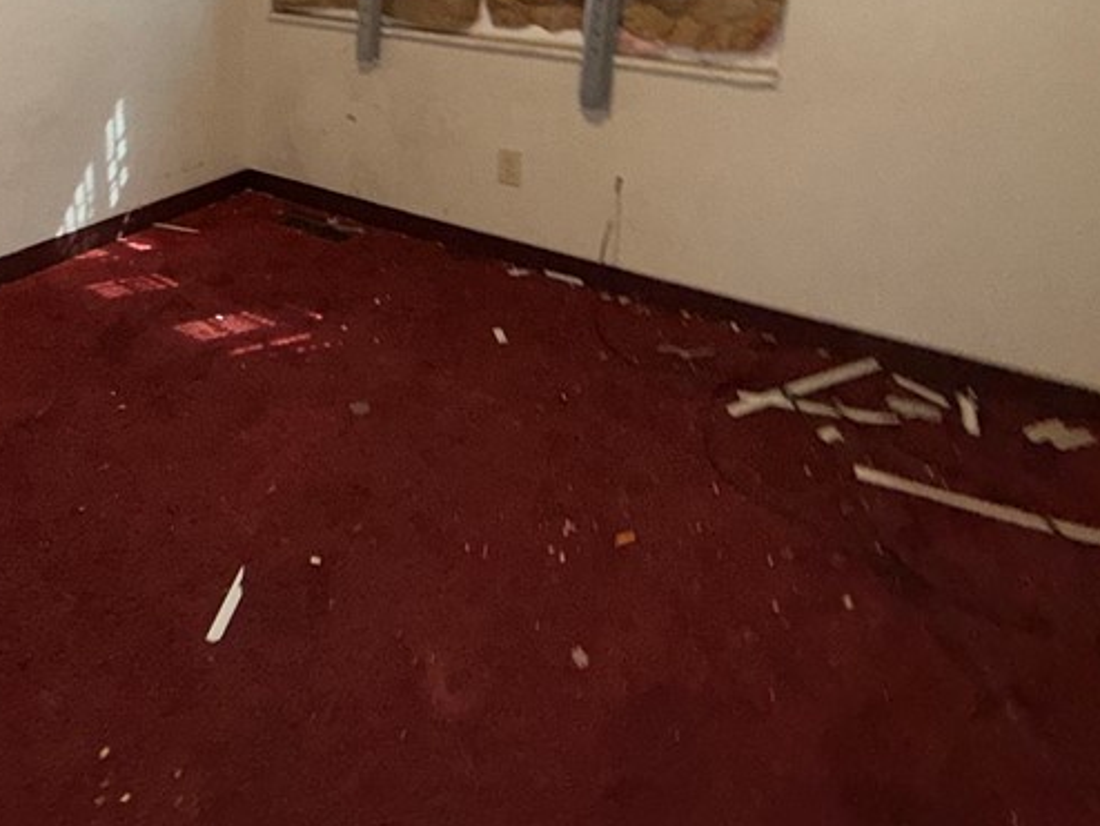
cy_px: 114
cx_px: 323
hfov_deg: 59.4
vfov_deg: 44.7
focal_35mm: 29
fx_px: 922
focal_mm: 2.22
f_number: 2.2
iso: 125
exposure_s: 1/60
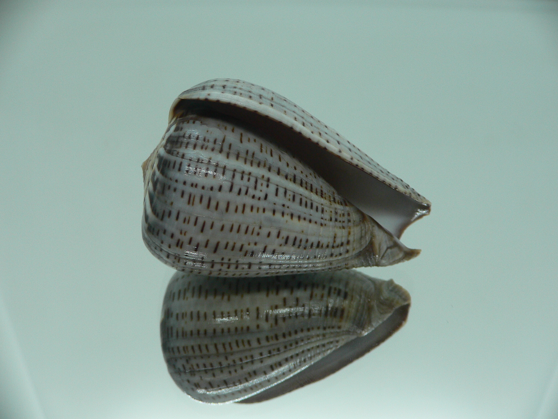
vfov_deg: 40.7
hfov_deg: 52.6
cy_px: 210
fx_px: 564
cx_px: 279
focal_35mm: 35
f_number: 2.8
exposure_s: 1/60
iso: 100
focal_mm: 4.6
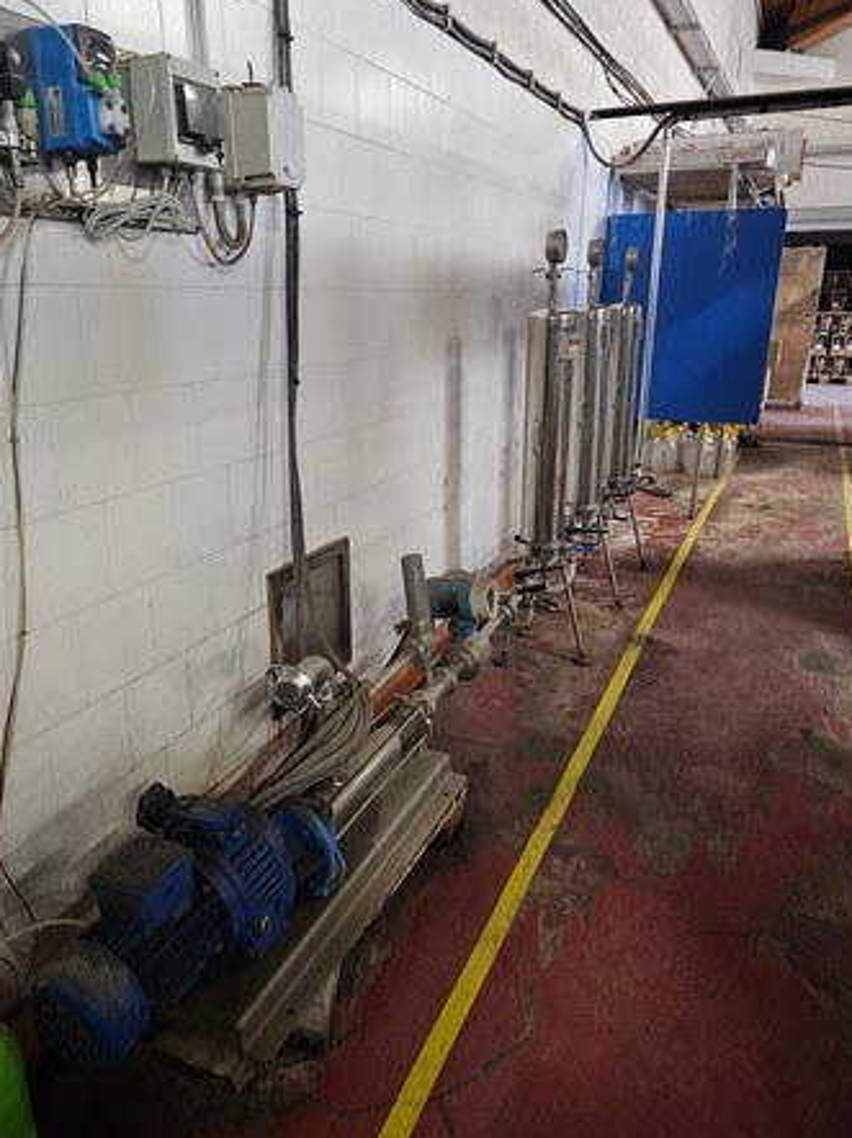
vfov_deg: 69.4
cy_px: 566
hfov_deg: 54.8
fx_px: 821
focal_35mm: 25
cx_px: 399
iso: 640
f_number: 1.7
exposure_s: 1/25
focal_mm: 6.3
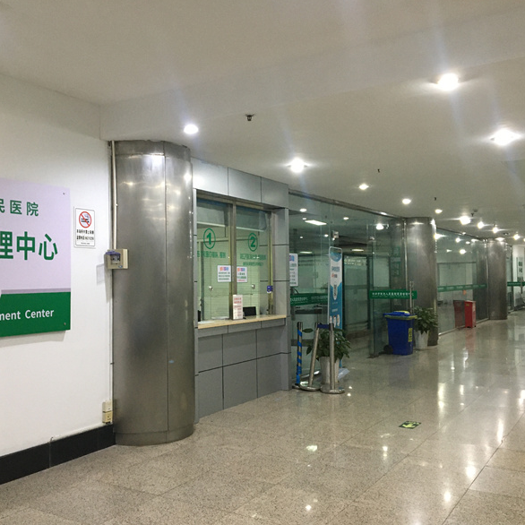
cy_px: 265
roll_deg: +1.1
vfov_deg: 47.2
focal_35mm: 35
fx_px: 601
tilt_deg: +1.3
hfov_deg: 47.1
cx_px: 236
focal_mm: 4.15
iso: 160
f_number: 2.2
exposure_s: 1/33
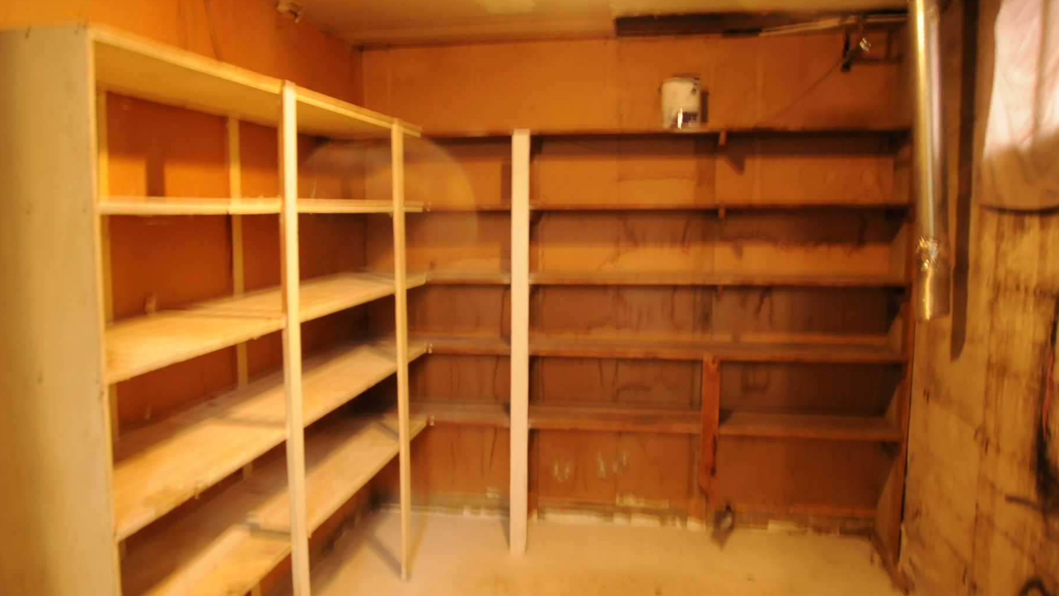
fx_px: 899
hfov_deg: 60.9
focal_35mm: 32
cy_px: 306
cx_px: 476
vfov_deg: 36.7
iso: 800
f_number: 3.5
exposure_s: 1/10
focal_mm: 18
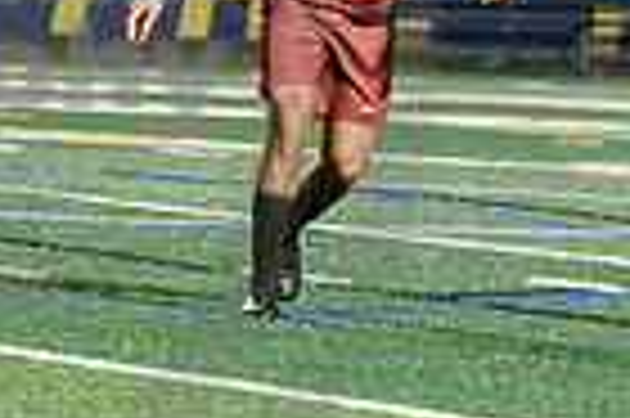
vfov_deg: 2.0
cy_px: 107
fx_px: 12166
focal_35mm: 696
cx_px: -653
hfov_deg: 2.9
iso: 2500
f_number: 4
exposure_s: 1/250
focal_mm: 70
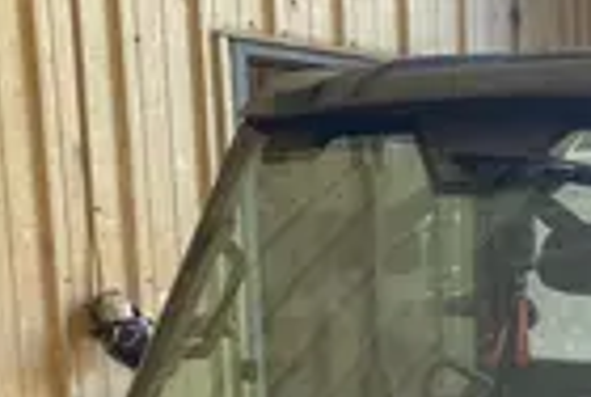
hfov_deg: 17.8
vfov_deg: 11.9
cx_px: 794
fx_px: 1744
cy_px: 733
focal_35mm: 106
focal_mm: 4.25
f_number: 1.8
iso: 50
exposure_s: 1/120
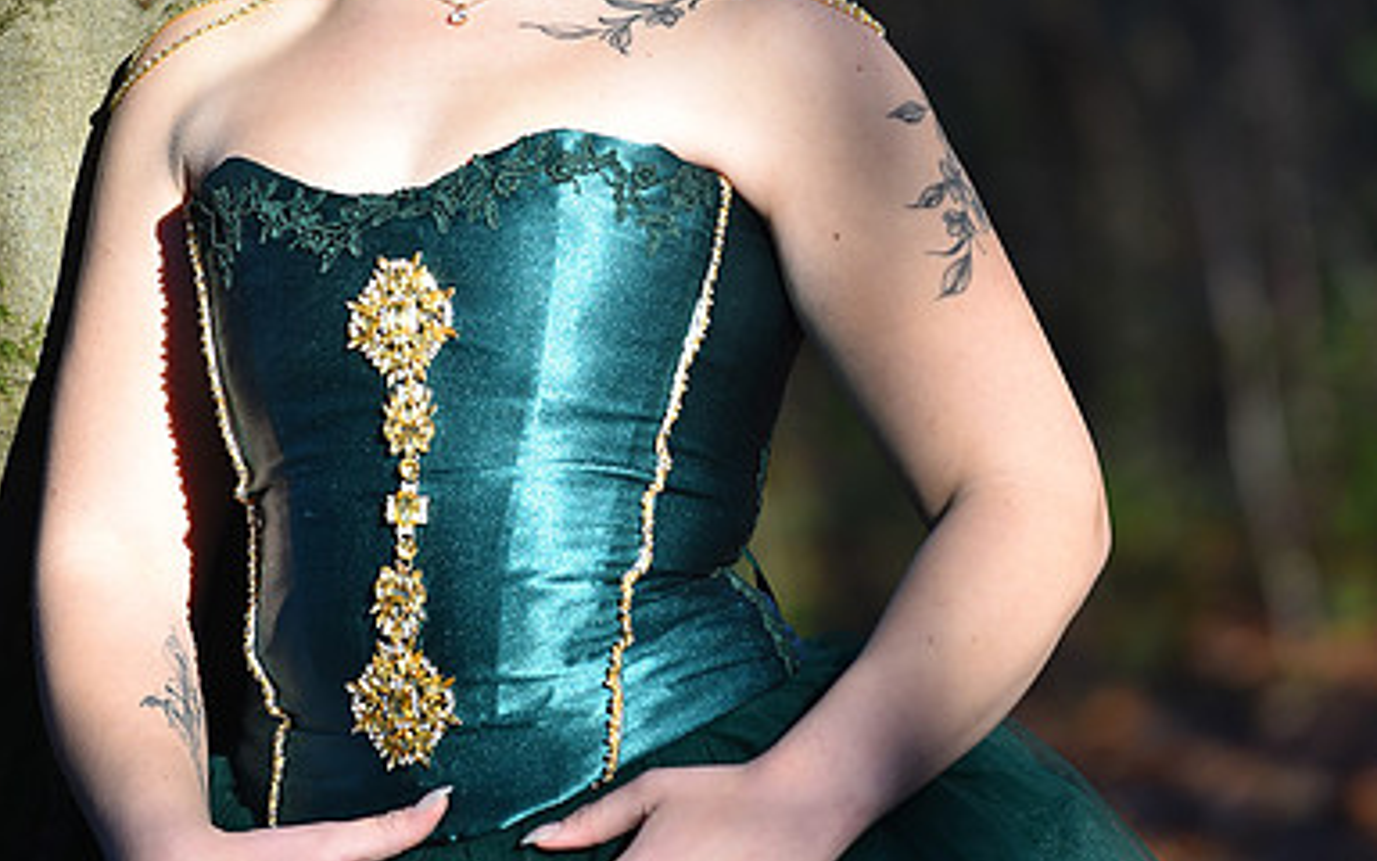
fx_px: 11559
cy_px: 208
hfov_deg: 6.8
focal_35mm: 308
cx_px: 688
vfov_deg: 4.3
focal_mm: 200
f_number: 3.5
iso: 1000
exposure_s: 1/2500
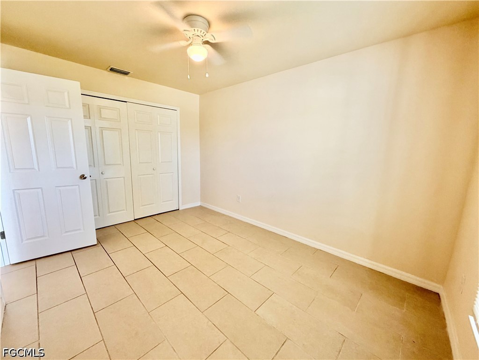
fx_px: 194
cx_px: 240
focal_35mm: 14
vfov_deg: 85.7
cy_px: 180
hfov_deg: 102.1
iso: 200
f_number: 2.2
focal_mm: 2.22
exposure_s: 1/121
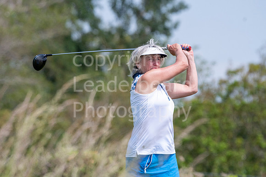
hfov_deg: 4.3
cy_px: 88
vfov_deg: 2.9
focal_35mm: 480
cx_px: 133
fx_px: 3547
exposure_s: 1/1600
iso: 500
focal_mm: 320
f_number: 6.3
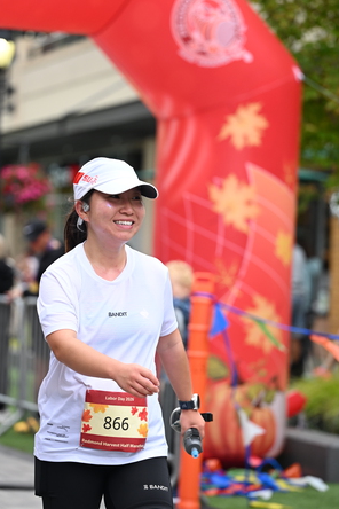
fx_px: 1751
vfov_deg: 16.5
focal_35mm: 124
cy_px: 238
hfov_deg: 11.1
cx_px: 131
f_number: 2.8
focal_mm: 100
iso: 640
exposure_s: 1/2000
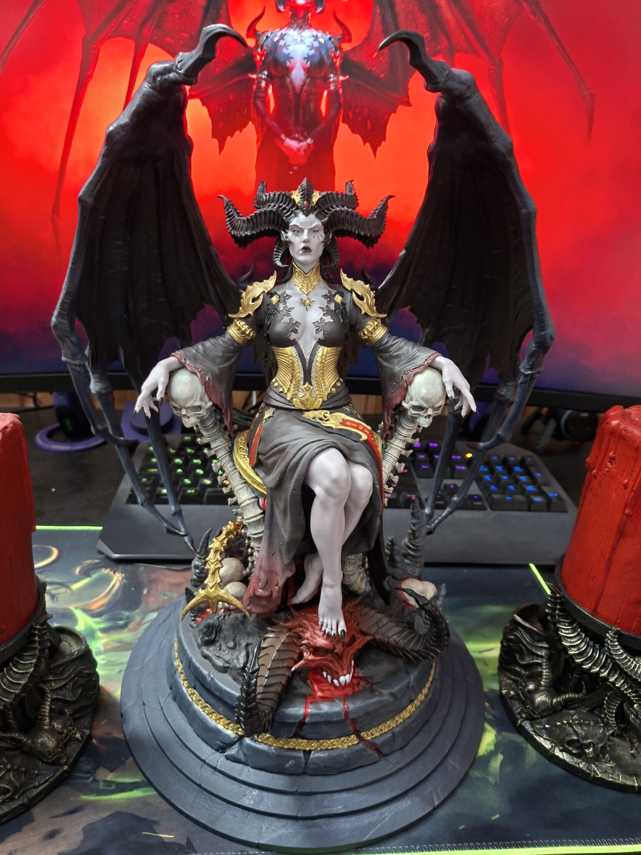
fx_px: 568
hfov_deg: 58.9
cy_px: 428
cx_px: 320
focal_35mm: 23
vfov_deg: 73.9
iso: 500
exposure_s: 1/25
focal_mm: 5.54
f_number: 1.8
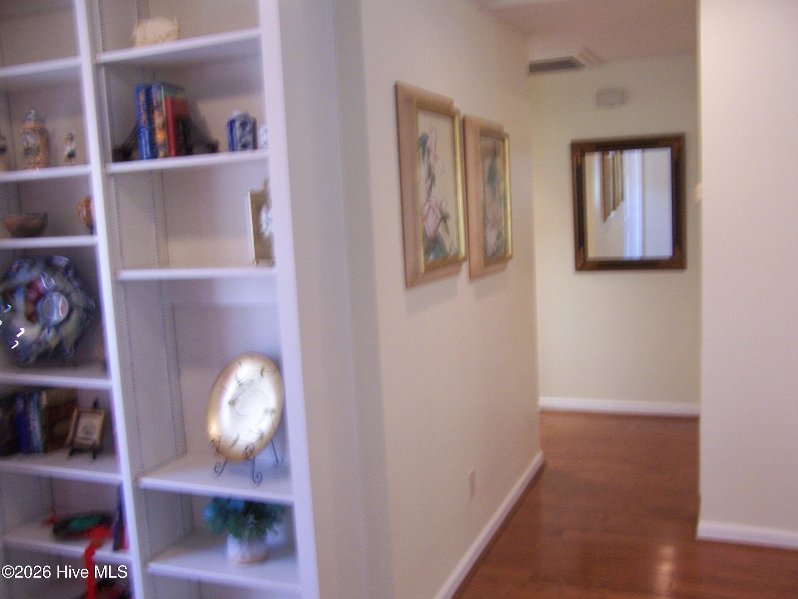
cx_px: 399
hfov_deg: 55.4
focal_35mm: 33
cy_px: 300
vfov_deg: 42.9
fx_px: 761
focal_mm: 5.5
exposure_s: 1/8
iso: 140
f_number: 3.4
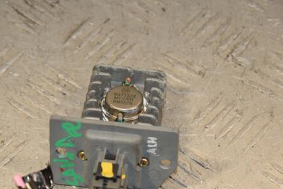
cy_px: 113
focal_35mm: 217
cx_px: 98
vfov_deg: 6.3
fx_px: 1704
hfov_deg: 9.5
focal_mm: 105
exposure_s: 1/200
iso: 800
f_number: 6.3
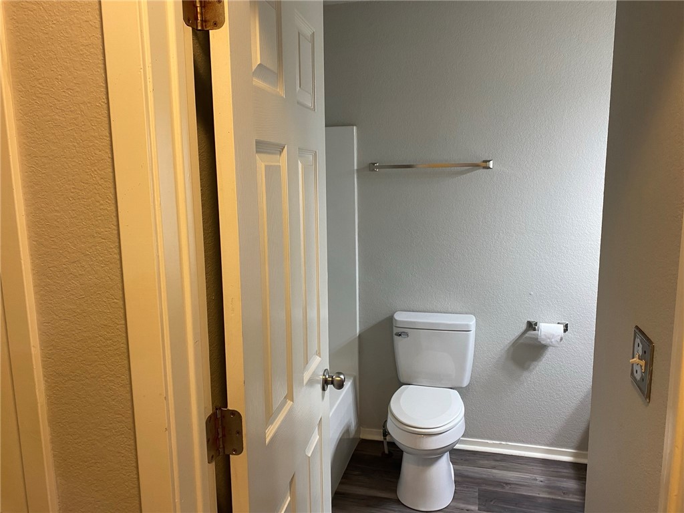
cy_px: 256
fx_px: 514
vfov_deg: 53.1
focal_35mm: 26
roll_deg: +1.3
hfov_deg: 67.3
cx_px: 342
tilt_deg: -9.6
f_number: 1.8
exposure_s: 1/60
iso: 125
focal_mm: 4.25
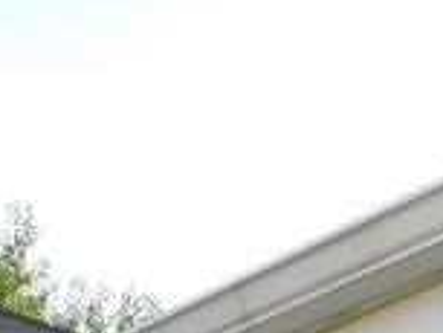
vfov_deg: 8.8
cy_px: 802
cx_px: 269
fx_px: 1972
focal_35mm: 154
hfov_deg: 12.8
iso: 125
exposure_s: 1/320
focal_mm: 4
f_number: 3
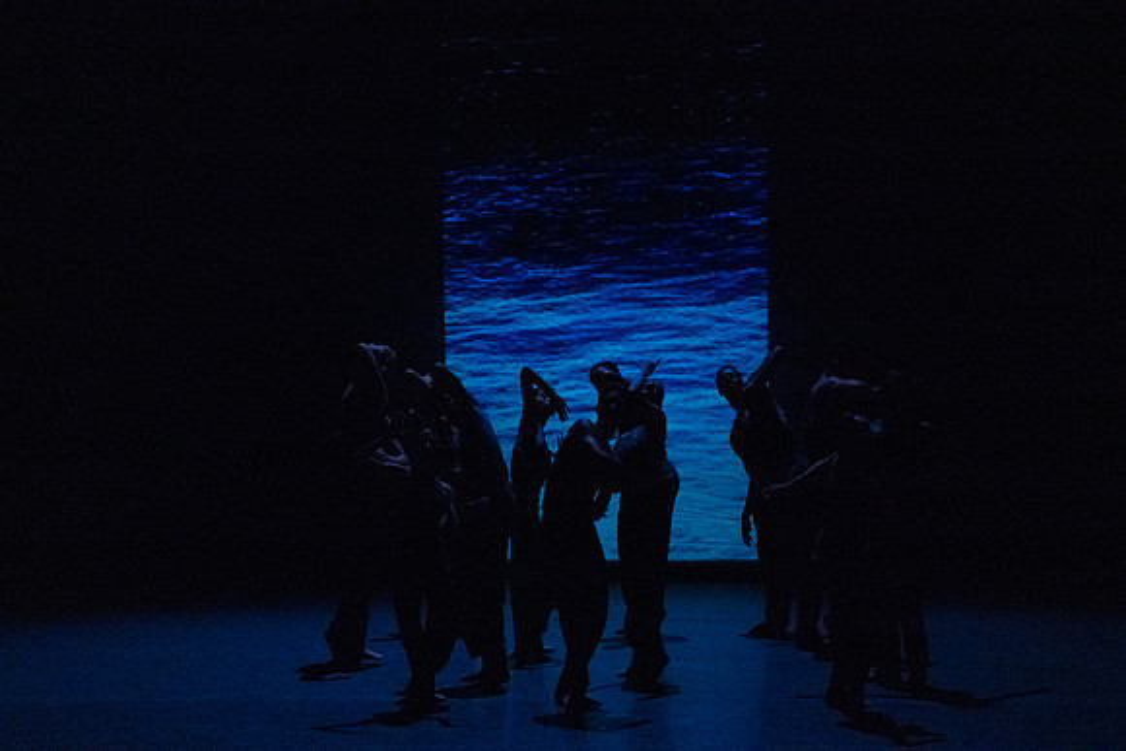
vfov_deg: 5.3
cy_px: 376
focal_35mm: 259
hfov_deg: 7.9
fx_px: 8102
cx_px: 563
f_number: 5.6
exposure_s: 1/400
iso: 6400
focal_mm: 259
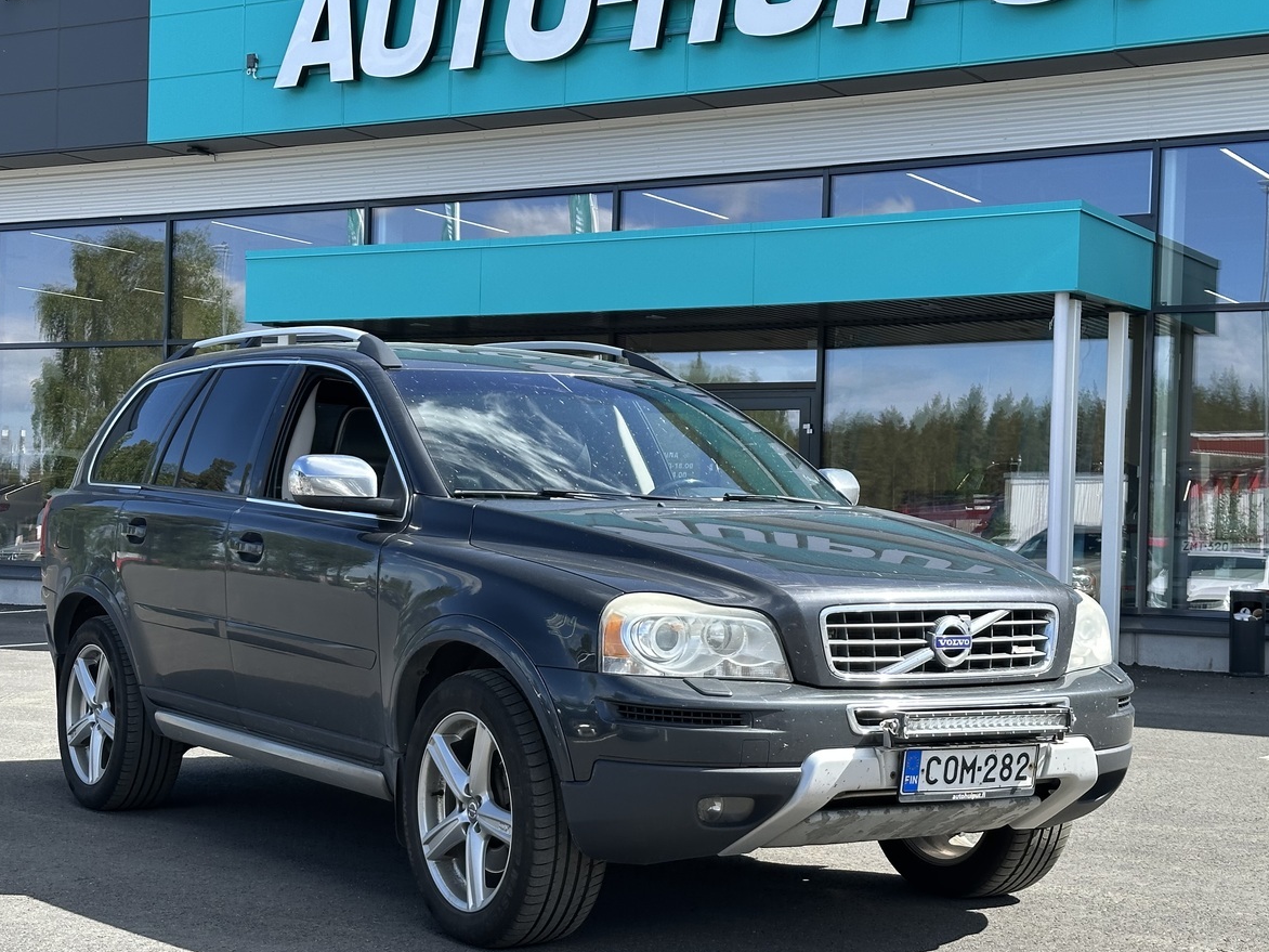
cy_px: 530
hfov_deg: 32.7
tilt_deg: +0.8
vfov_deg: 24.8
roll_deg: -1.6
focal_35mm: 59
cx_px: 598
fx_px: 2163
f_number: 1.78
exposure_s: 1/944
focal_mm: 6.86
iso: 64
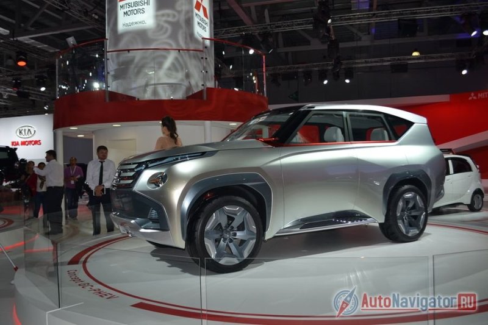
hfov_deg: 61.9
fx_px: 407
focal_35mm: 30
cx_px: 244
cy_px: 162
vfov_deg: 43.6
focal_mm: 20
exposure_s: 1/125
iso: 160
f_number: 4
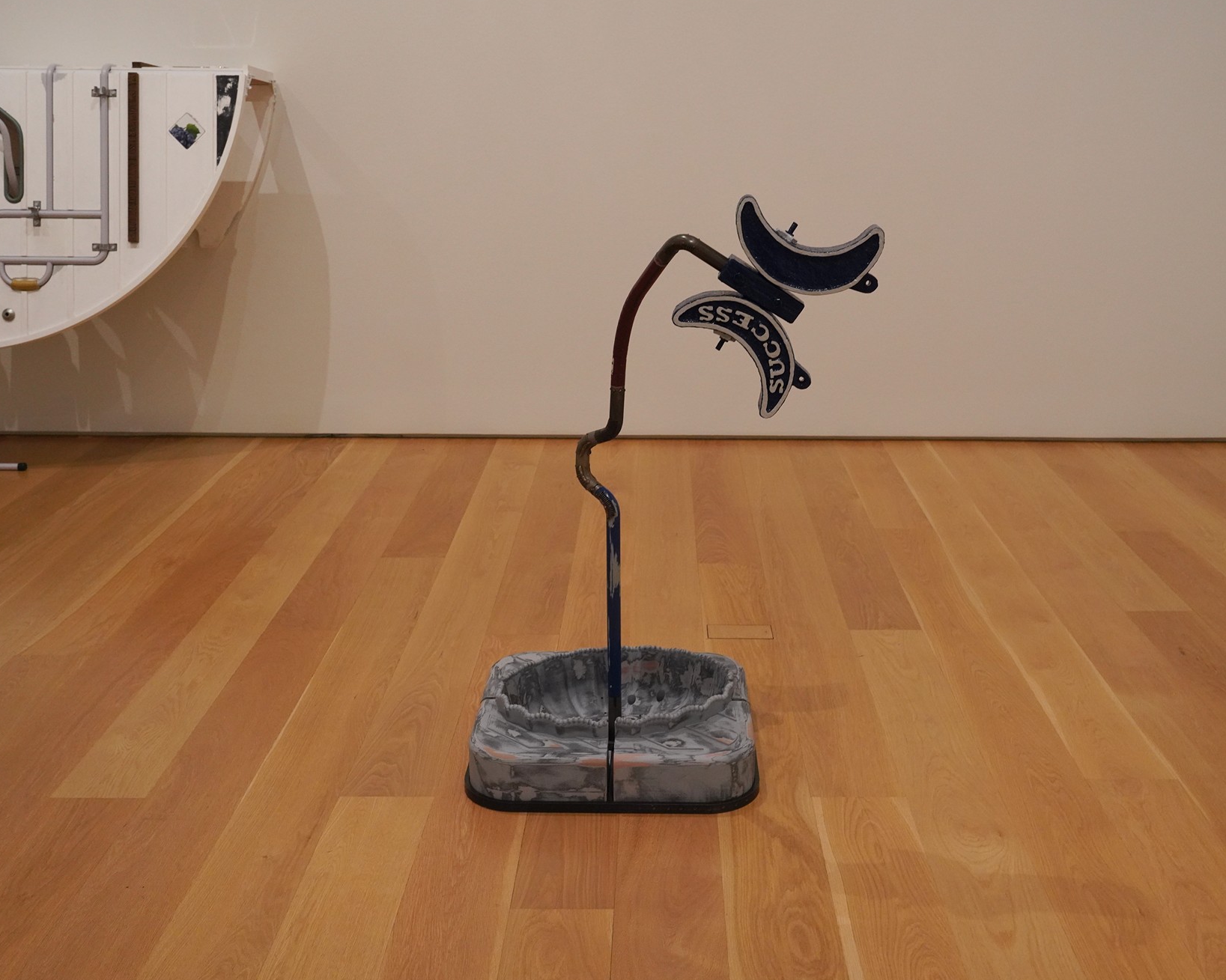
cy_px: 489
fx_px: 1415
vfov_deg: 38.2
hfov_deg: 46.8
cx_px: 670
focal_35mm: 39
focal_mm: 34
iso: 3200
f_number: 7.1
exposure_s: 1/80
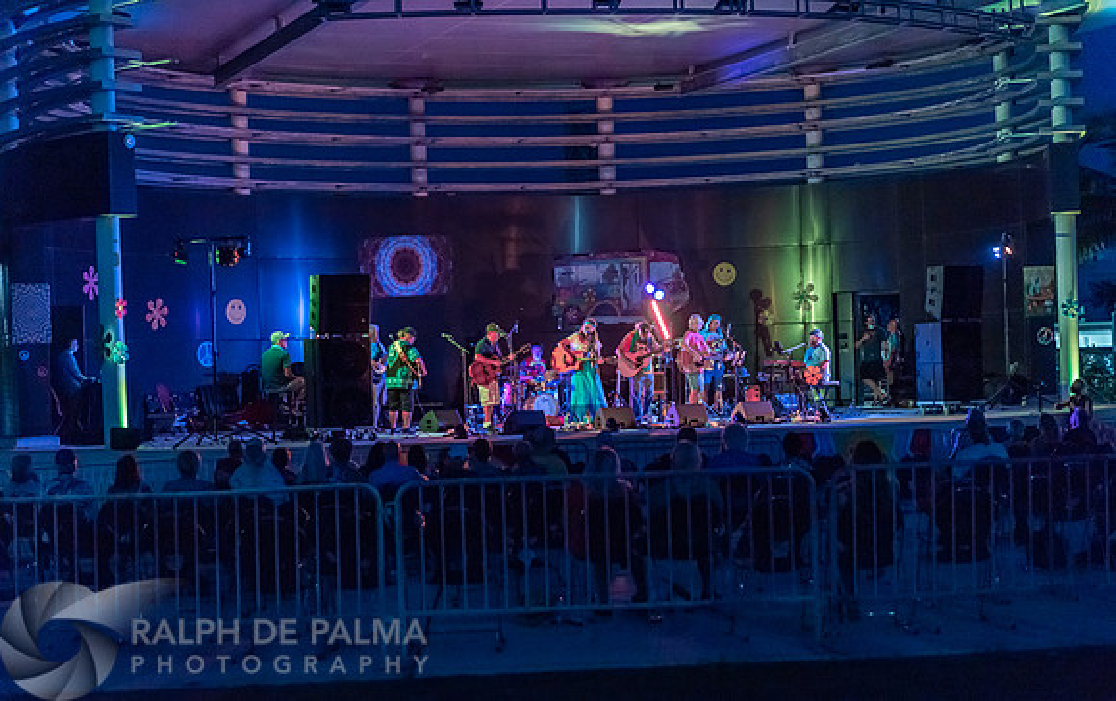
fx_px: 2254
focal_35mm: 74
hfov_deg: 27.8
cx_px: 580
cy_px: 387
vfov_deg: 17.7
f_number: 2.8
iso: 2500
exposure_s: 1/160
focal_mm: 70
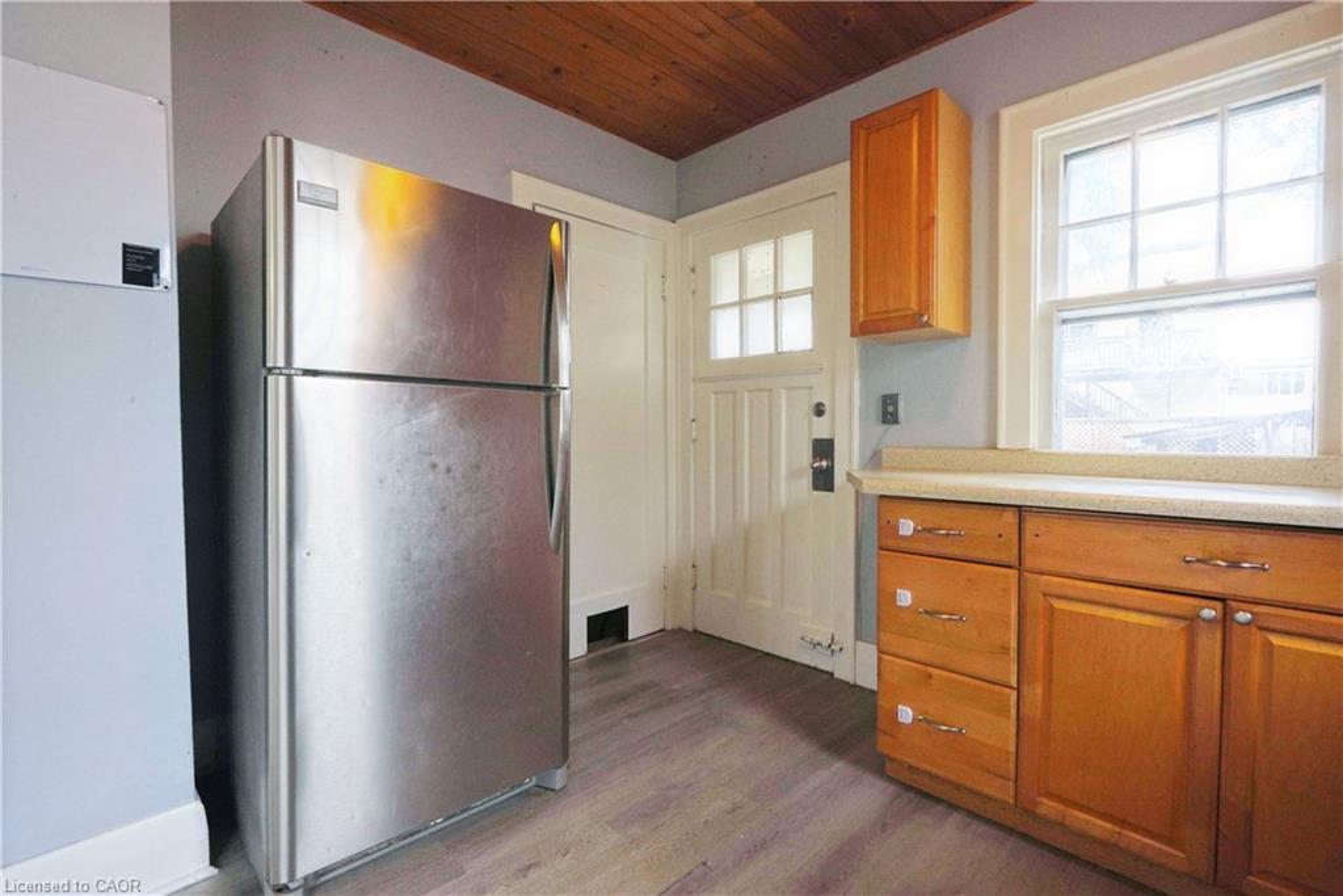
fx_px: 597
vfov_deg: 73.8
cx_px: 672
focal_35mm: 16
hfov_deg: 96.7
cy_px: 448
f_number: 13
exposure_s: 1/13
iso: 640
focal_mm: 16
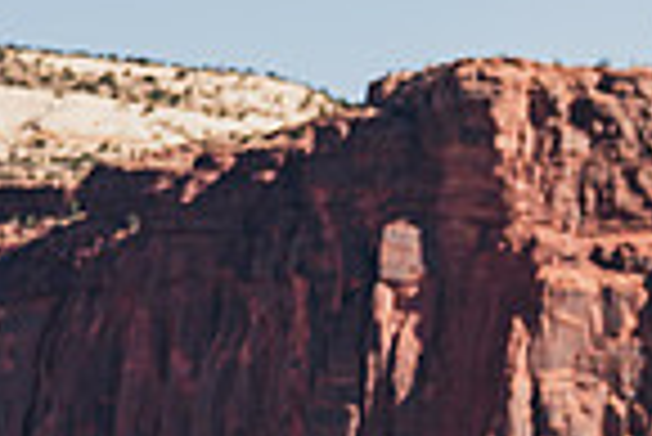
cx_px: 1187
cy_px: 735
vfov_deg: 3.8
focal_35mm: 364
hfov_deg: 5.6
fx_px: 6599
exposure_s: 1/1250
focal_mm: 91
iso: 160
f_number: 2.8
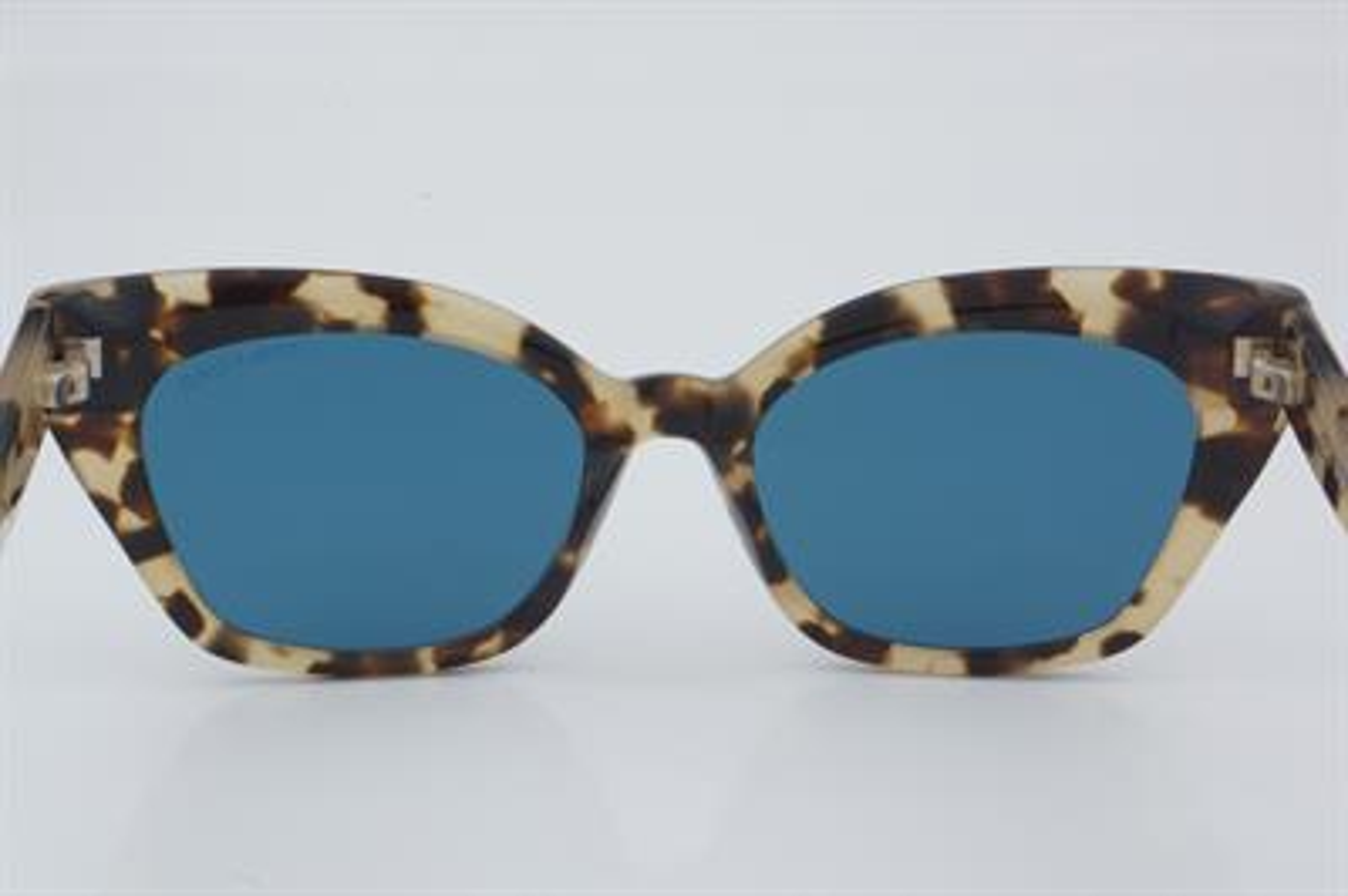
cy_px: 448
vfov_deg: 18.2
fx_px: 2806
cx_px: 674
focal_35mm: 75
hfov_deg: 27.0
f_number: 32
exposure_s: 1/3
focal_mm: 50
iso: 100
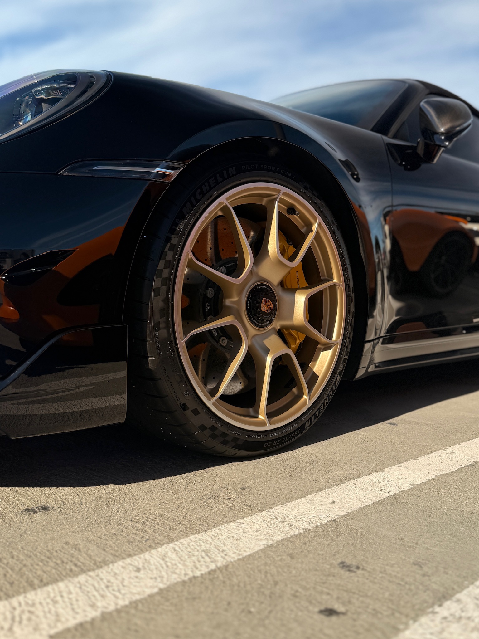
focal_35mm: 24
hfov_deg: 56.8
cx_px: 240
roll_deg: +0.5
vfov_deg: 71.6
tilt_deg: -0.1
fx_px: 443
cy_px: 320
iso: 80
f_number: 1.78
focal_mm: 6.76
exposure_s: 1/2611
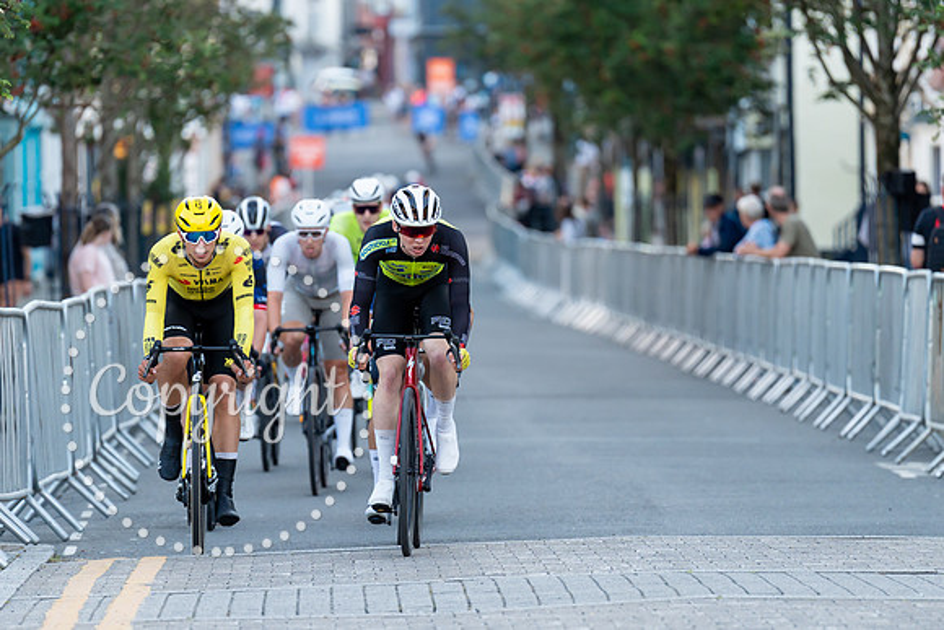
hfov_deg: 7.3
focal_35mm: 281
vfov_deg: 4.9
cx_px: 475
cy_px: 329
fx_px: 7370
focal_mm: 200
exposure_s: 1/800
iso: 640
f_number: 3.2
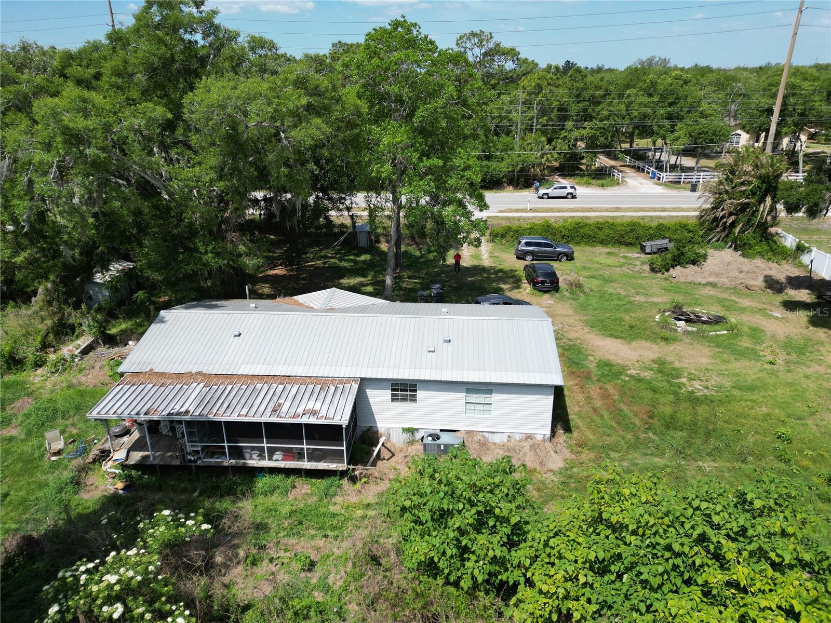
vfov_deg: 56.8
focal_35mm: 24
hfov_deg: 71.6
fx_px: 576
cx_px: 416
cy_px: 312
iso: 130
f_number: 1.7
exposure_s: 1/3200
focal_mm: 6.72
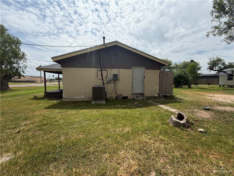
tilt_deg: -4.7
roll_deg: +0.4
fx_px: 95
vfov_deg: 85.7
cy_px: 88
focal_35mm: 14
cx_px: 117
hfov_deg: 102.1
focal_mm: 2.22
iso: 20
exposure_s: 1/1745
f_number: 2.2
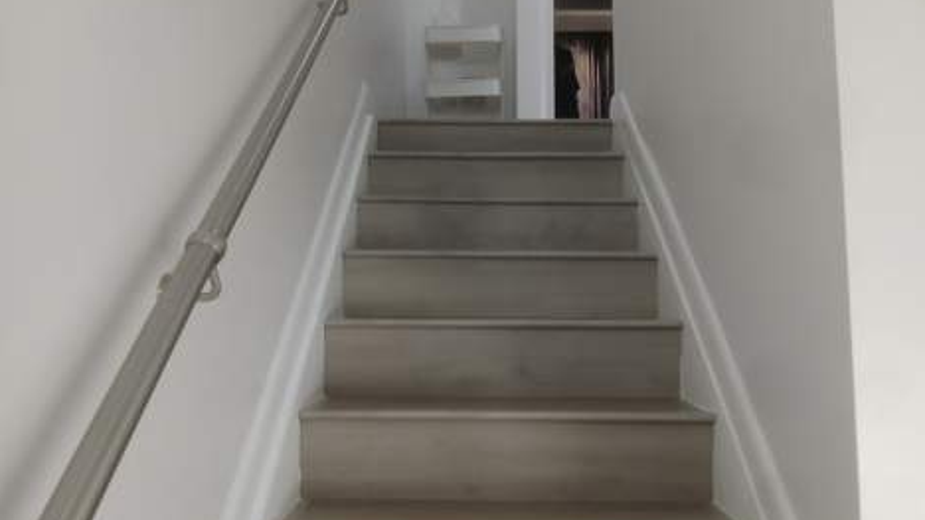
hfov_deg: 66.1
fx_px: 711
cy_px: 236
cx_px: 472
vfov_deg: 40.1
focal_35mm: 29
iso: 250
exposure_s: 1/24
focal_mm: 3.98
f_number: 1.8
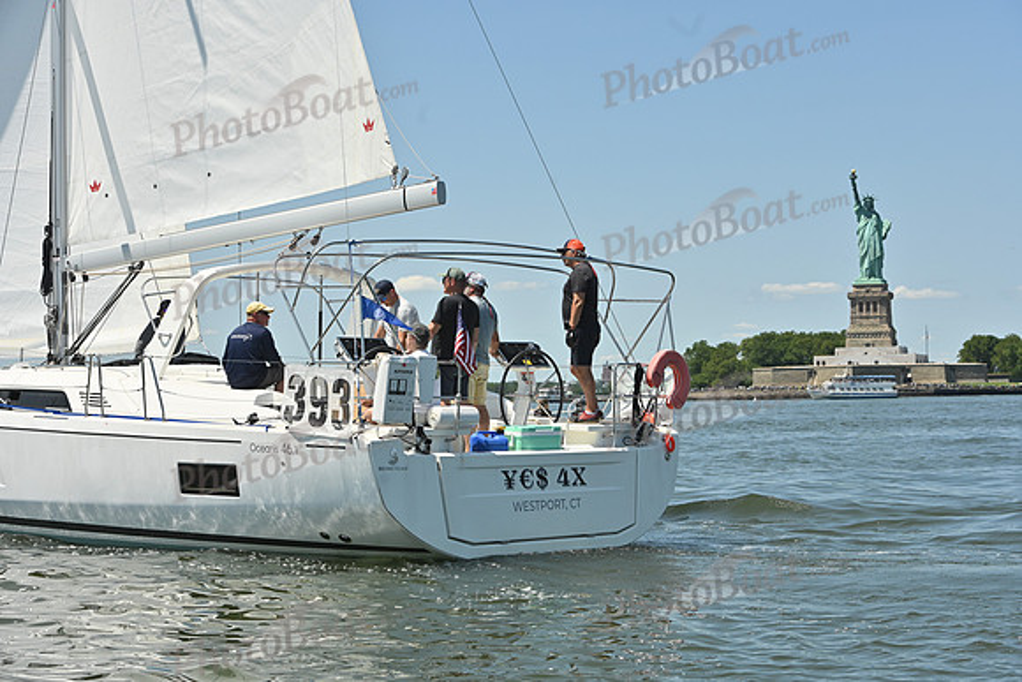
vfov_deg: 19.5
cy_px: 341
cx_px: 511
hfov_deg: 28.8
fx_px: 1988
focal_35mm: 70
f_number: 8
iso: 320
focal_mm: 70
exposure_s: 1/1600
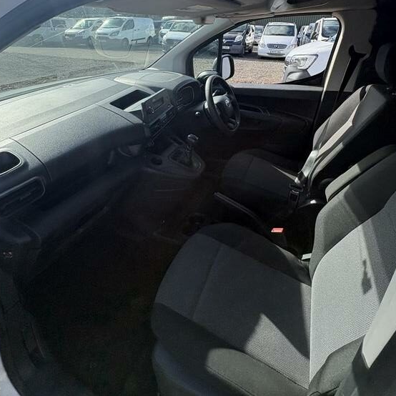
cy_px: 111
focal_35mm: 20
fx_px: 259
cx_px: 195
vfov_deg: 70.9
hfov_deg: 74.8
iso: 64
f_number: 2.2
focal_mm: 2.22
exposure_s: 1/756
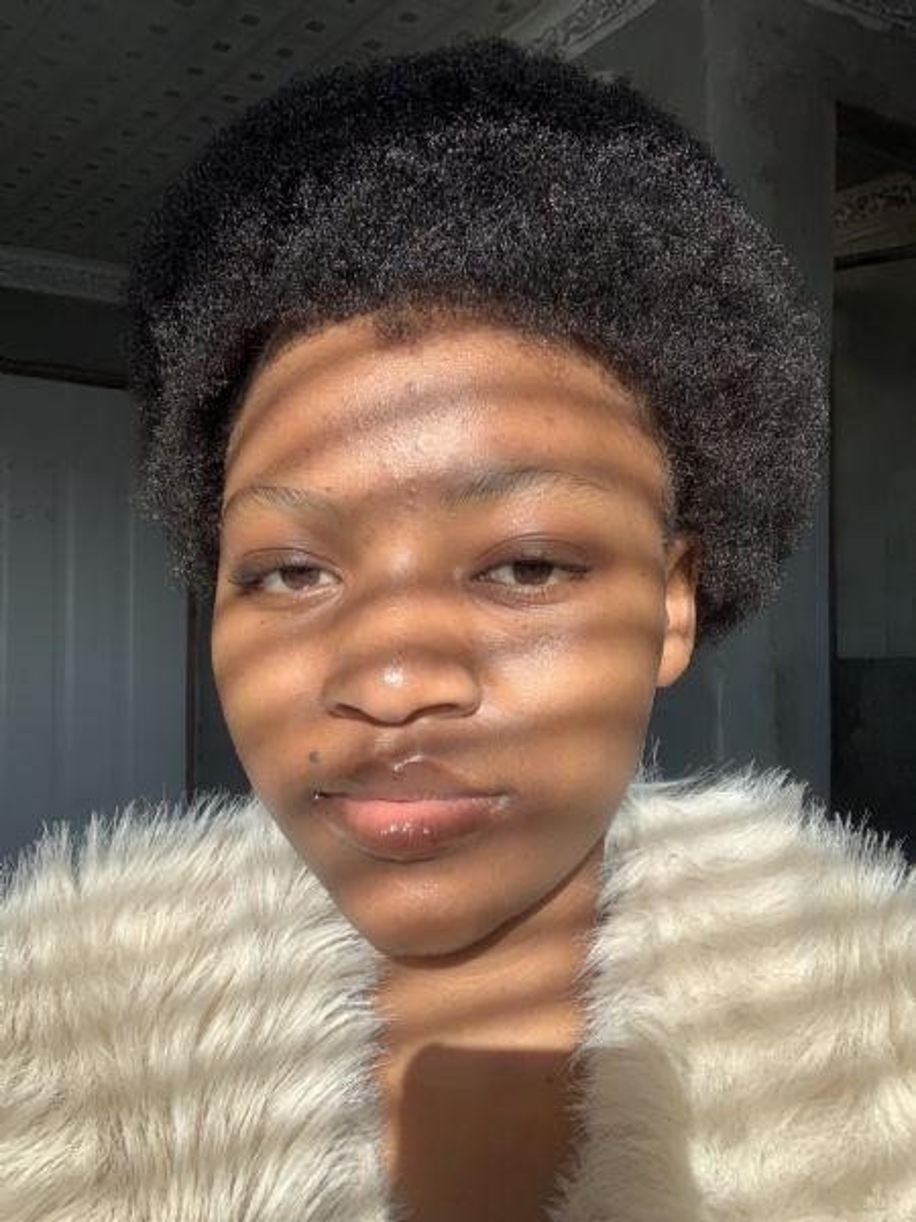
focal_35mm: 32
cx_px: 458
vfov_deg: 56.8
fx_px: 1129
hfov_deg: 44.2
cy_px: 611
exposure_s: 1/249
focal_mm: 2.87
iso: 16
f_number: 2.2
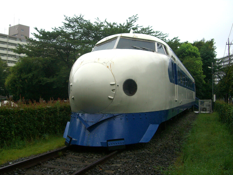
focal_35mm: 38
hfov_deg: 49.0
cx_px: 116
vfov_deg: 37.7
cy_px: 88
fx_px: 256
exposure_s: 1/250
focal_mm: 7.9
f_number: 2.8
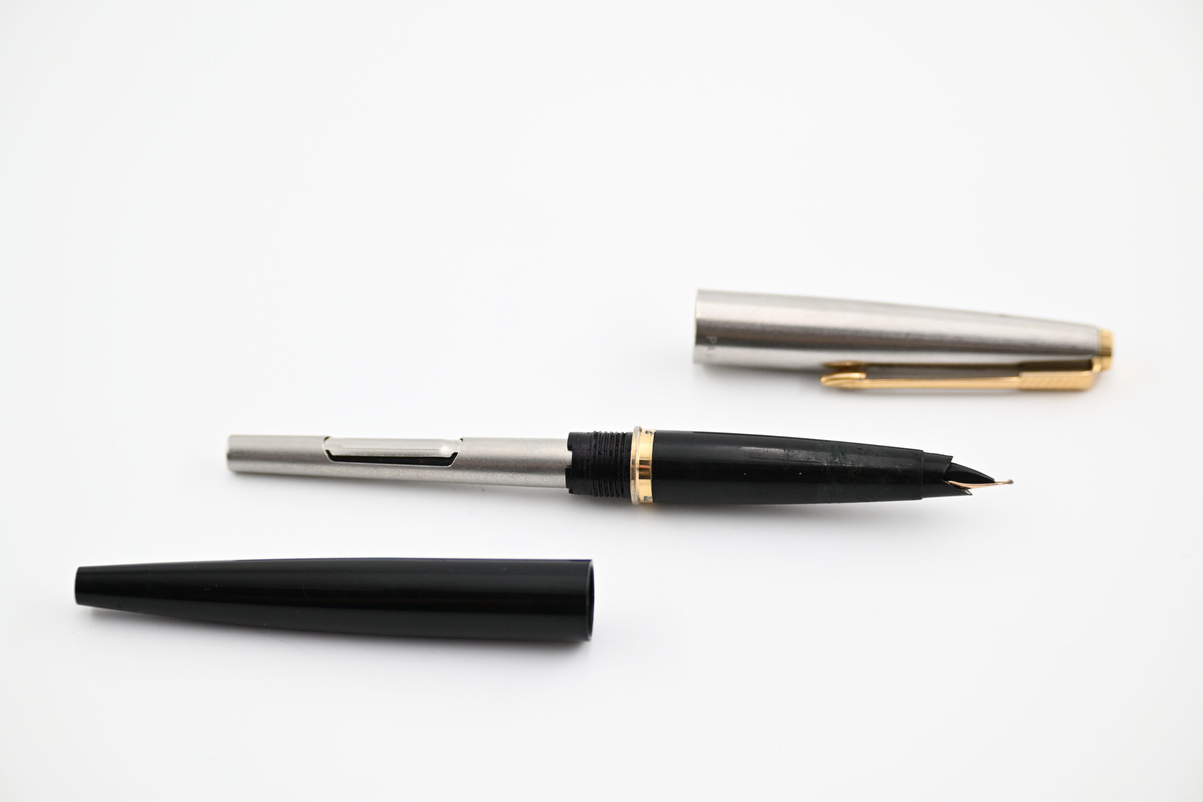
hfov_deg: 19.7
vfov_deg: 13.2
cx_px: 602
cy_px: 401
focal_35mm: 104
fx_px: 3459
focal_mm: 69
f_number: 4.8
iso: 400
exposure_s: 1/320
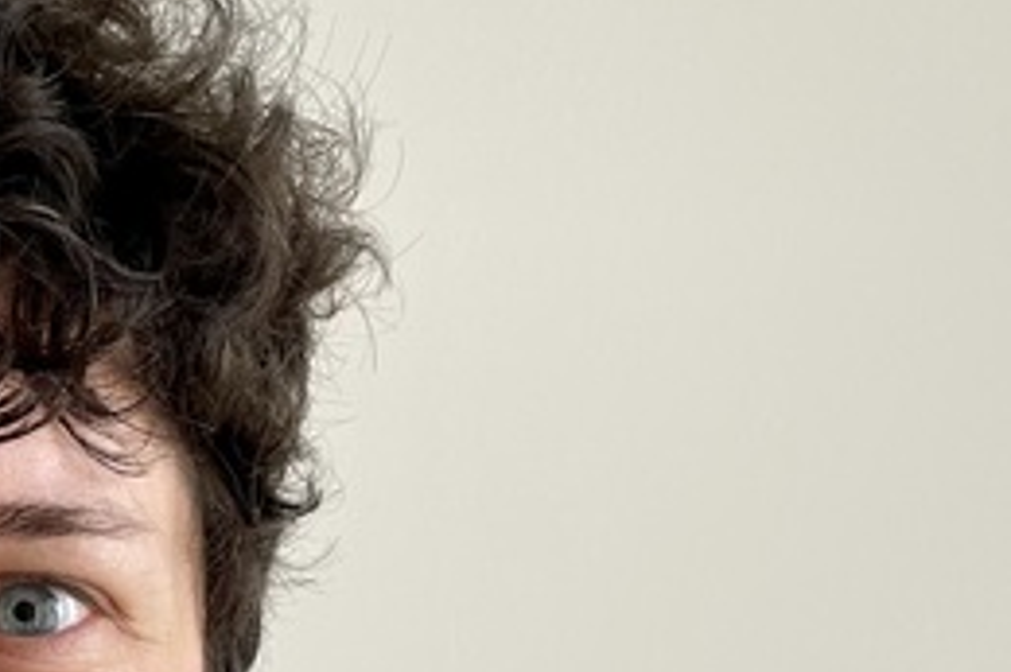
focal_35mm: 104
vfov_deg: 12.6
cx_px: -109
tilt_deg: -7.8
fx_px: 2919
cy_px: 924
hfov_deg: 18.9
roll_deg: -0.8
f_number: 1.6
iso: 40
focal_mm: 4.2
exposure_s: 1/100
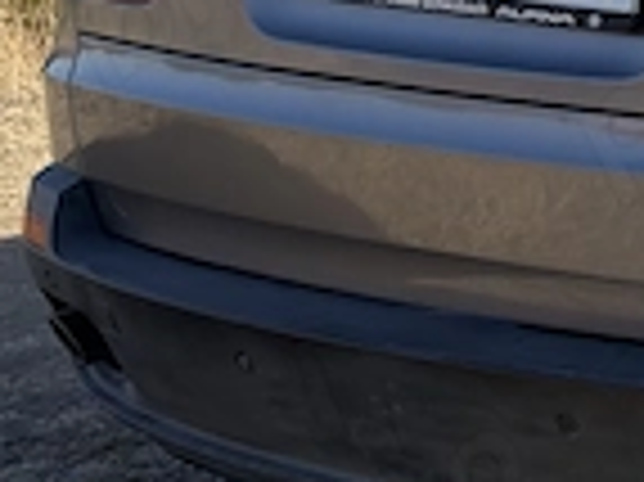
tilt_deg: -9.5
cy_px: 5
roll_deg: -0.9
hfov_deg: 12.3
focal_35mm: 147
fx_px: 2733
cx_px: 1180
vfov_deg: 10.0
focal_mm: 6.76
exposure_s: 1/3135
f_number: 1.78
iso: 80
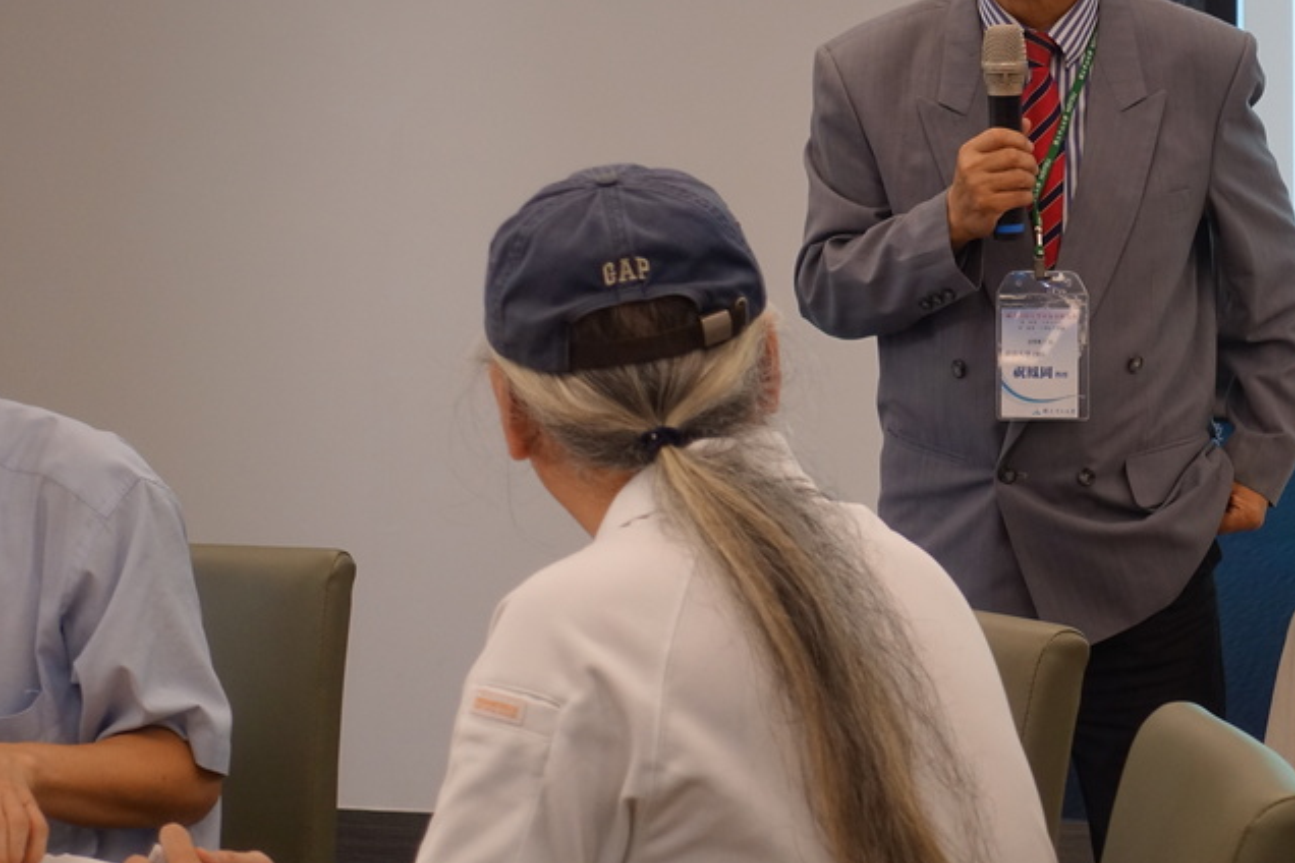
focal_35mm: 132
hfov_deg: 15.4
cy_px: 96
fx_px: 4748
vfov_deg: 10.3
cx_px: 1016
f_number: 2.8
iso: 400
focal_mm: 25.7
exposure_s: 1/80
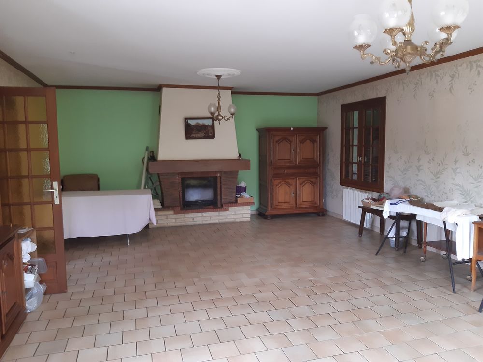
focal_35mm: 26
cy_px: 181
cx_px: 242
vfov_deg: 53.1
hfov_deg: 67.3
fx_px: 363
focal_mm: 3.92
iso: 320
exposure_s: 1/25
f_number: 1.7
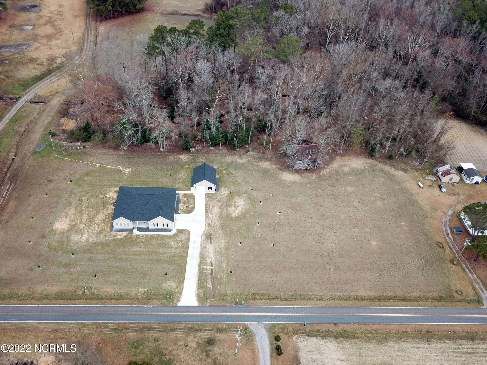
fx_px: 366
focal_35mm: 26
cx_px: 244
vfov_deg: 53.1
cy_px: 182
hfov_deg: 67.3
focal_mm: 4.73
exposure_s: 1/387
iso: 100
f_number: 2.2
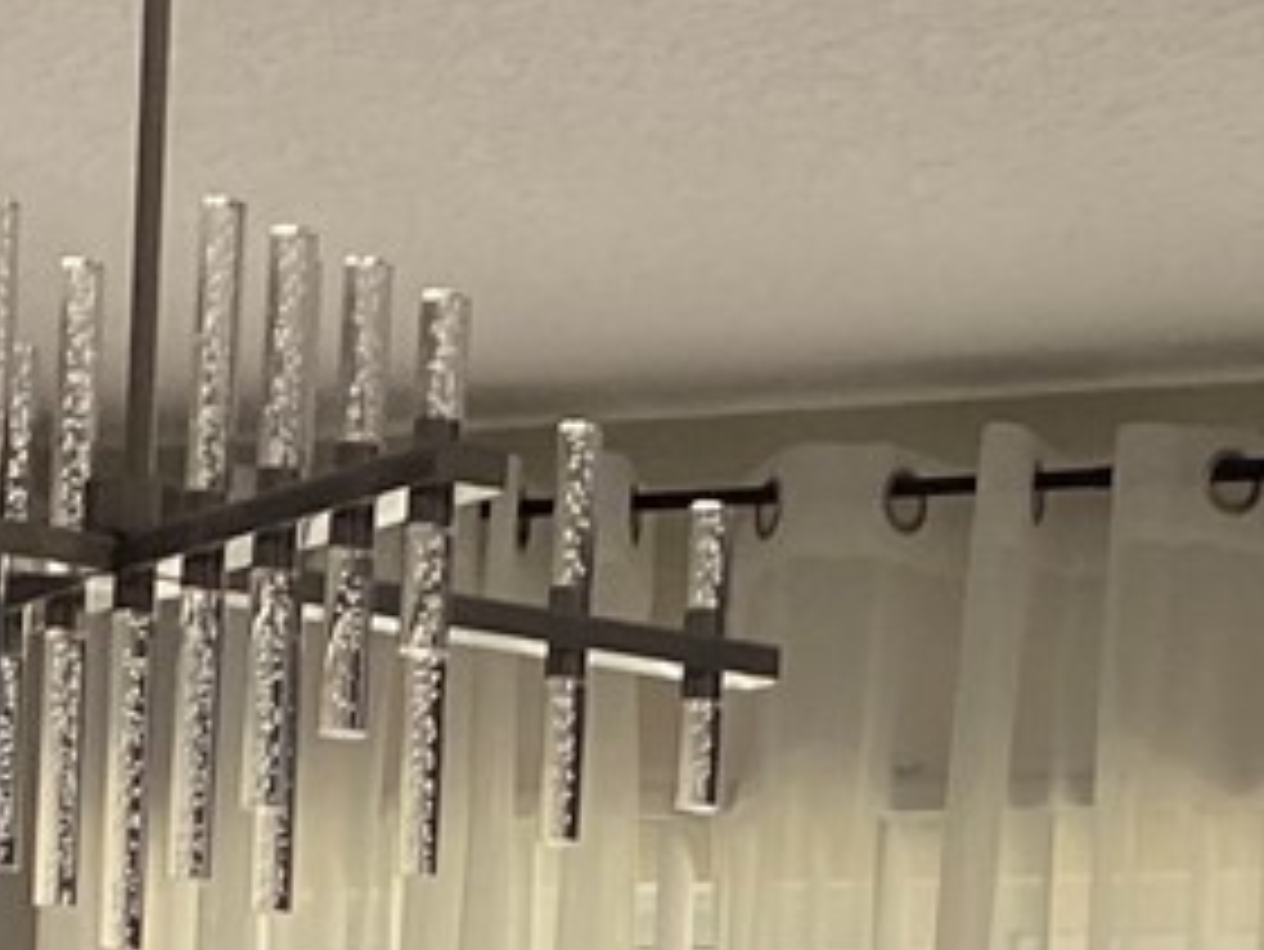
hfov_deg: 13.3
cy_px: 2364
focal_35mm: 148
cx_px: 688
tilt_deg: -8.5
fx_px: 5407
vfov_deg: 9.0
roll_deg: -2.9
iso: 64
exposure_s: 1/120
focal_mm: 4.25
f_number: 1.8
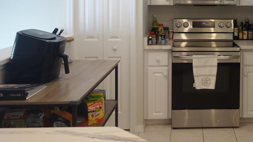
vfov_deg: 22.7
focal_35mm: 51
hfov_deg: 38.8
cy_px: 4
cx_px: 209
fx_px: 342
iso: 125
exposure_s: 1/30
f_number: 2
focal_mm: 10.4
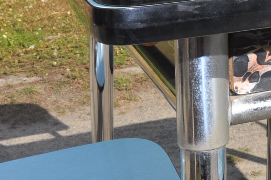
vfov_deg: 13.8
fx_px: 744
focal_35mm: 99
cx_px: 314
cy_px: 94
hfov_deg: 19.6
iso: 320
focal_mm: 22
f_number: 22
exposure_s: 1/200
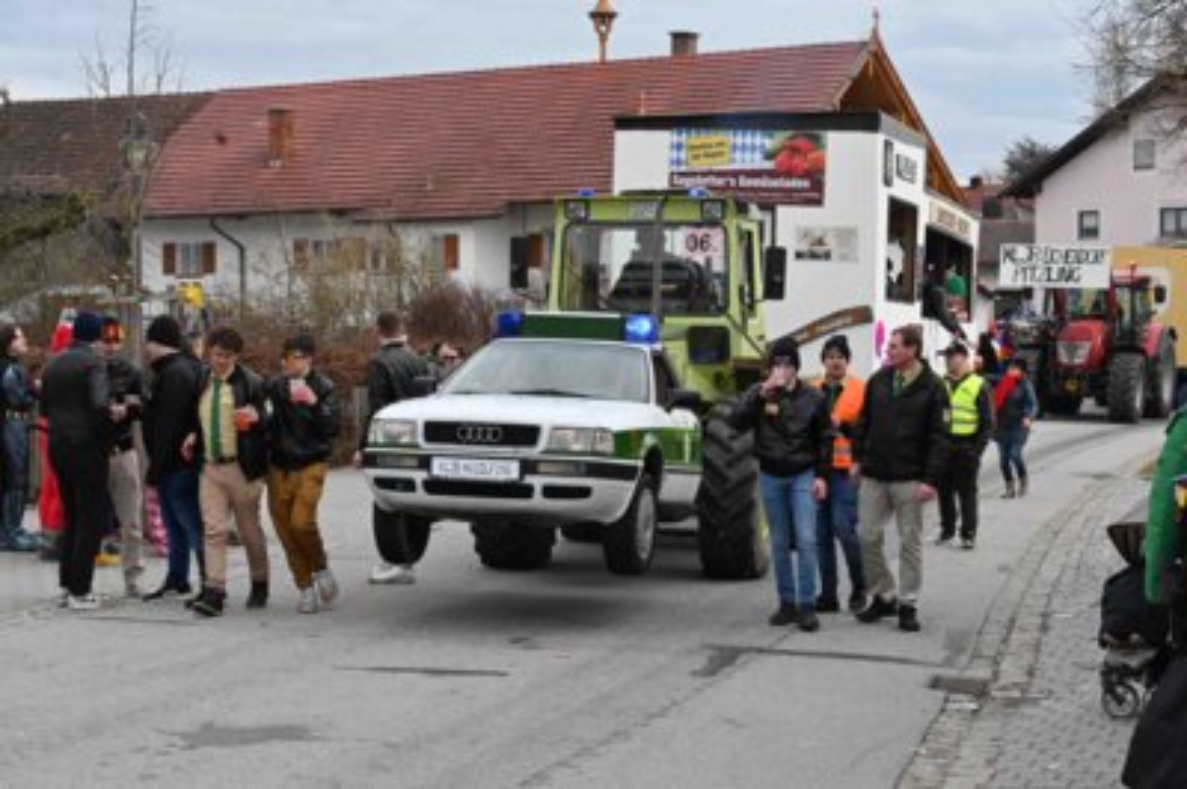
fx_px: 2306
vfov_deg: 19.4
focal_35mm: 70
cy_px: 394
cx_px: 594
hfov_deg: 28.9
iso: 2500
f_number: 10
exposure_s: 1/1250
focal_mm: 70
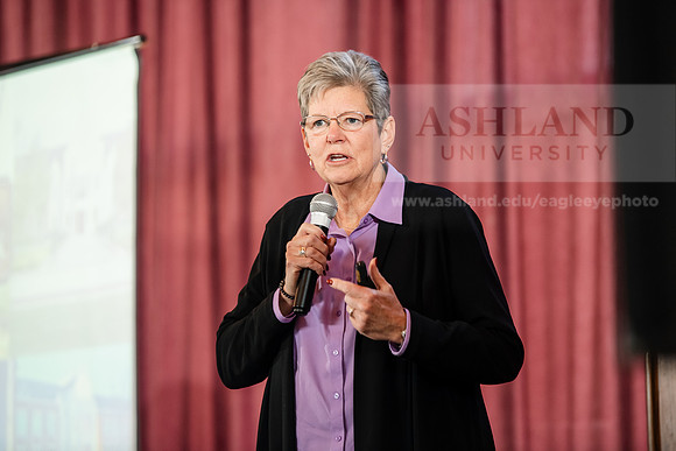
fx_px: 3287
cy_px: 226
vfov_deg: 7.9
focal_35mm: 175
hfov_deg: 11.7
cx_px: 338
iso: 1250
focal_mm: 175
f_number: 3.2
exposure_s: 1/200
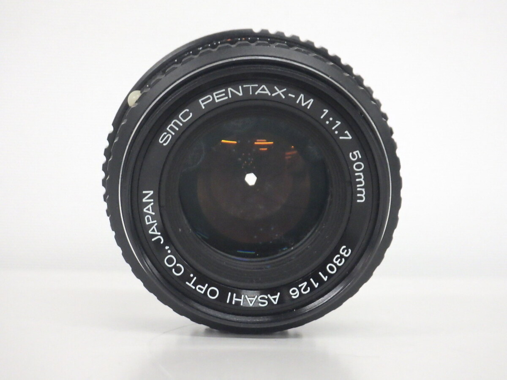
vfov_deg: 19.1
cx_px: 254
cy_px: 190
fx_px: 1128
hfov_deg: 25.3
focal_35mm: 77
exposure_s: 1/100
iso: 1250
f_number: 4.8
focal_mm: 13.7
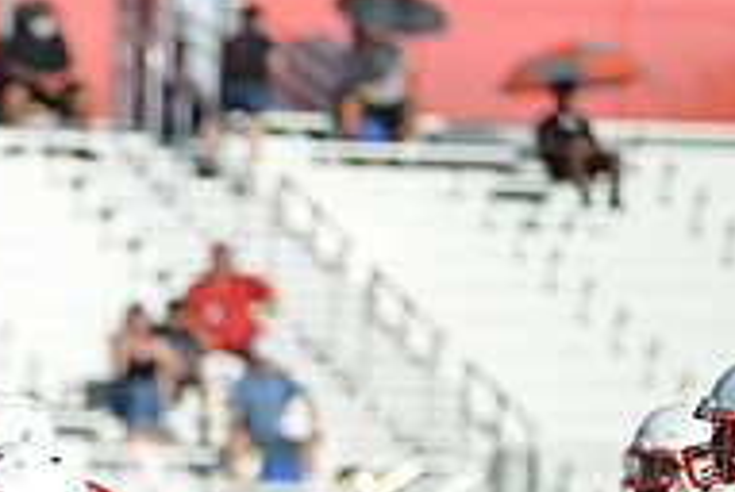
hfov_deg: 3.4
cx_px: -112
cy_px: 663
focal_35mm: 606
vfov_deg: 2.3
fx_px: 12391
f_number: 2.8
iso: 100
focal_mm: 200
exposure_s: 1/1600
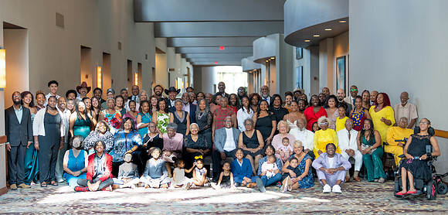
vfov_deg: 18.2
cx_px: 214
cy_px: 110
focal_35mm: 59
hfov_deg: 36.9
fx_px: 672
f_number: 1.2
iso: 320
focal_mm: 50
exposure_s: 1/400
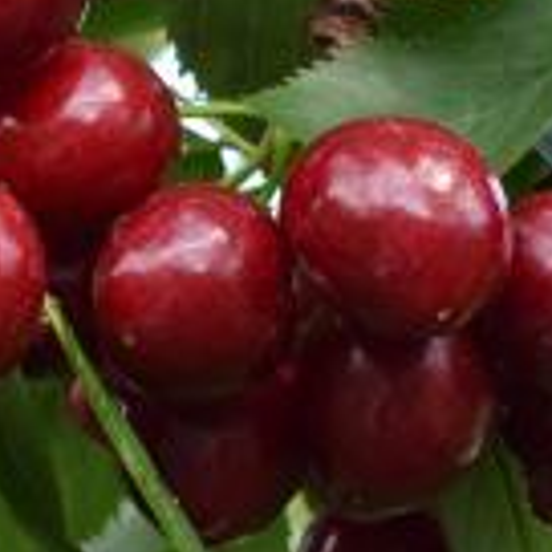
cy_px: 308
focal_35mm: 197
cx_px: 130
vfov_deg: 8.9
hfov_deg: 8.9
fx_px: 3552
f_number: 6.3
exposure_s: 1/160
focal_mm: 35
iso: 400
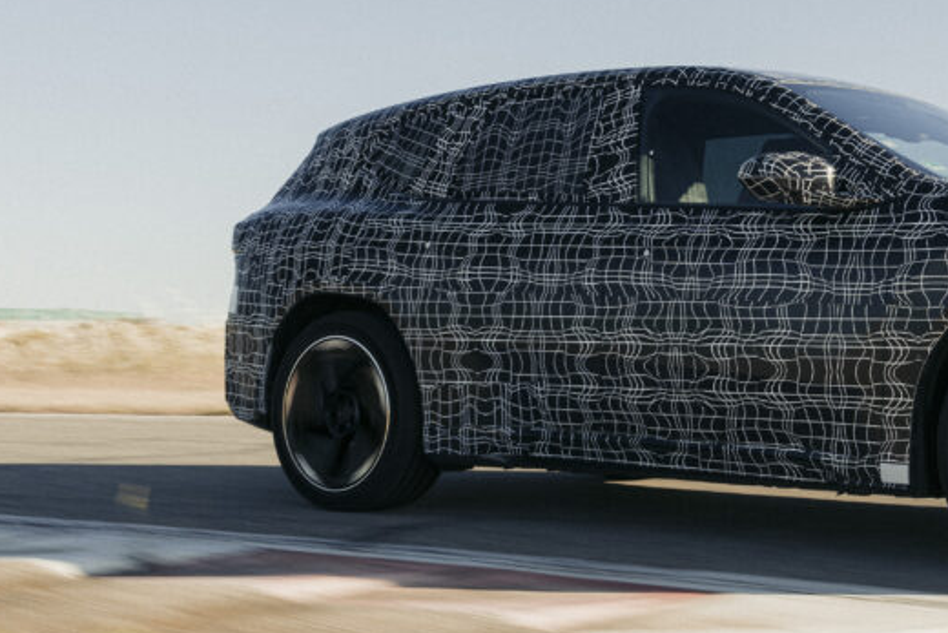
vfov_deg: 20.3
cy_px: 333
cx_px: 778
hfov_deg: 29.3
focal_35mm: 67
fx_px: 1765
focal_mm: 34
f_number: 11
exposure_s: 1/30
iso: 100
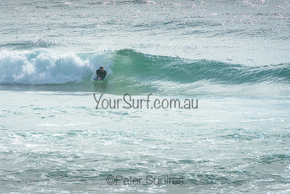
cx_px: 112
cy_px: 85
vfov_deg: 2.8
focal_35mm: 490
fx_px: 3951
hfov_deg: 4.2
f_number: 11
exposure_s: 1/1600
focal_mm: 400
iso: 200
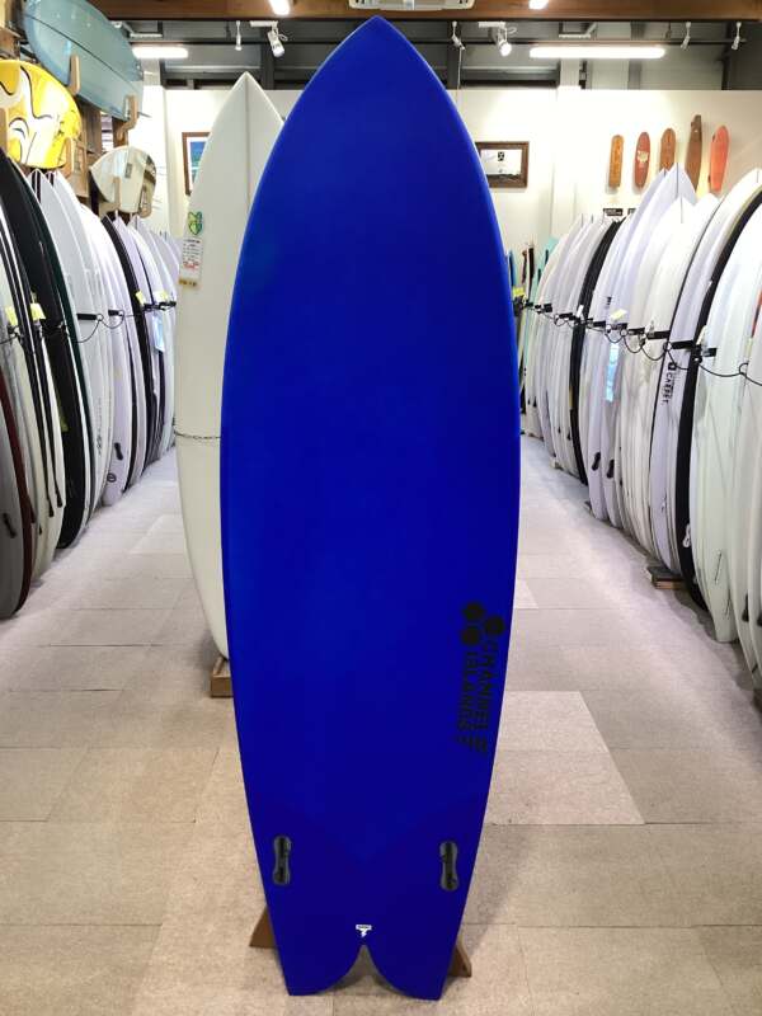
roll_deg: +0.6
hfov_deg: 45.4
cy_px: 508
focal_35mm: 31
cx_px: 381
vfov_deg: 58.4
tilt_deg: -14.6
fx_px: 910
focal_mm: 3.3
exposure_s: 1/50
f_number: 2.4
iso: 100
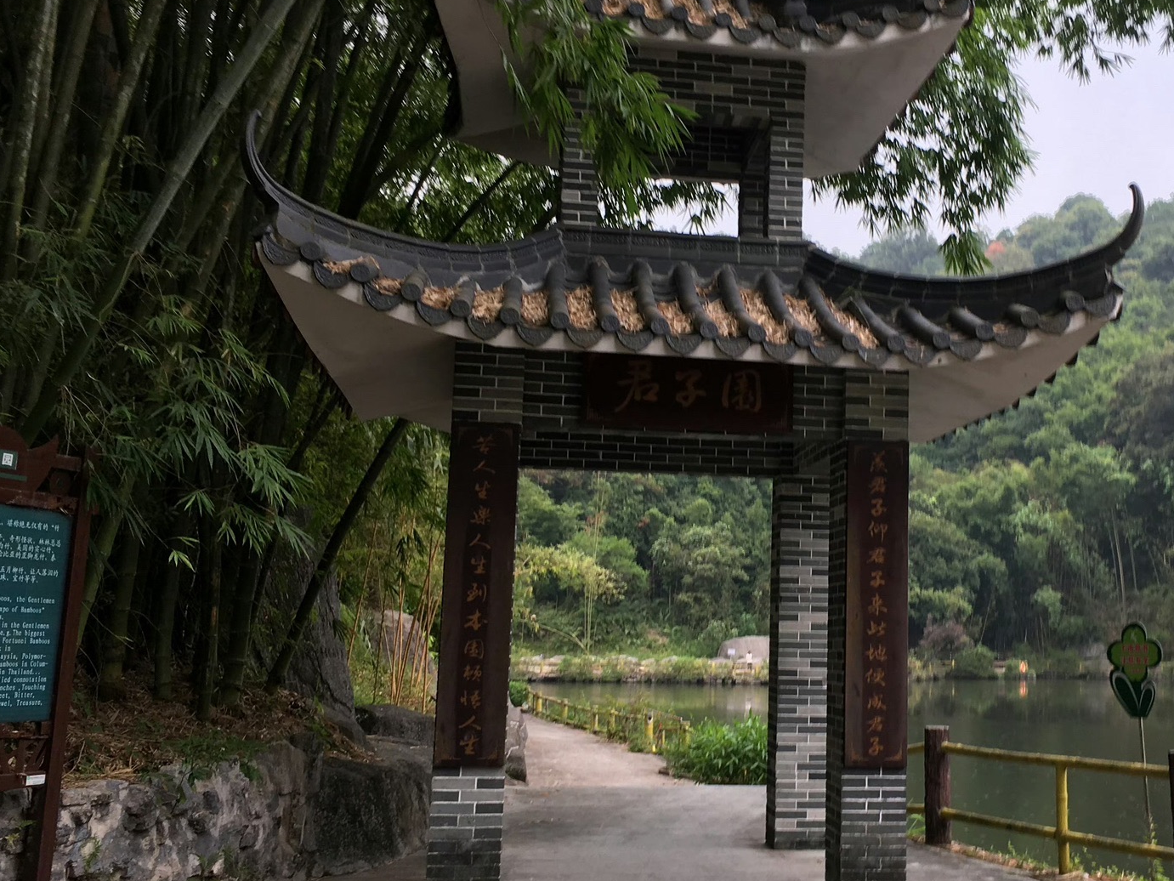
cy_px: 448
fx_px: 1425
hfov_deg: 44.1
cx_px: 787
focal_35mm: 42
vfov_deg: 34.4
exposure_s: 1/50
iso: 25
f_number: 2.2
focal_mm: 4.15
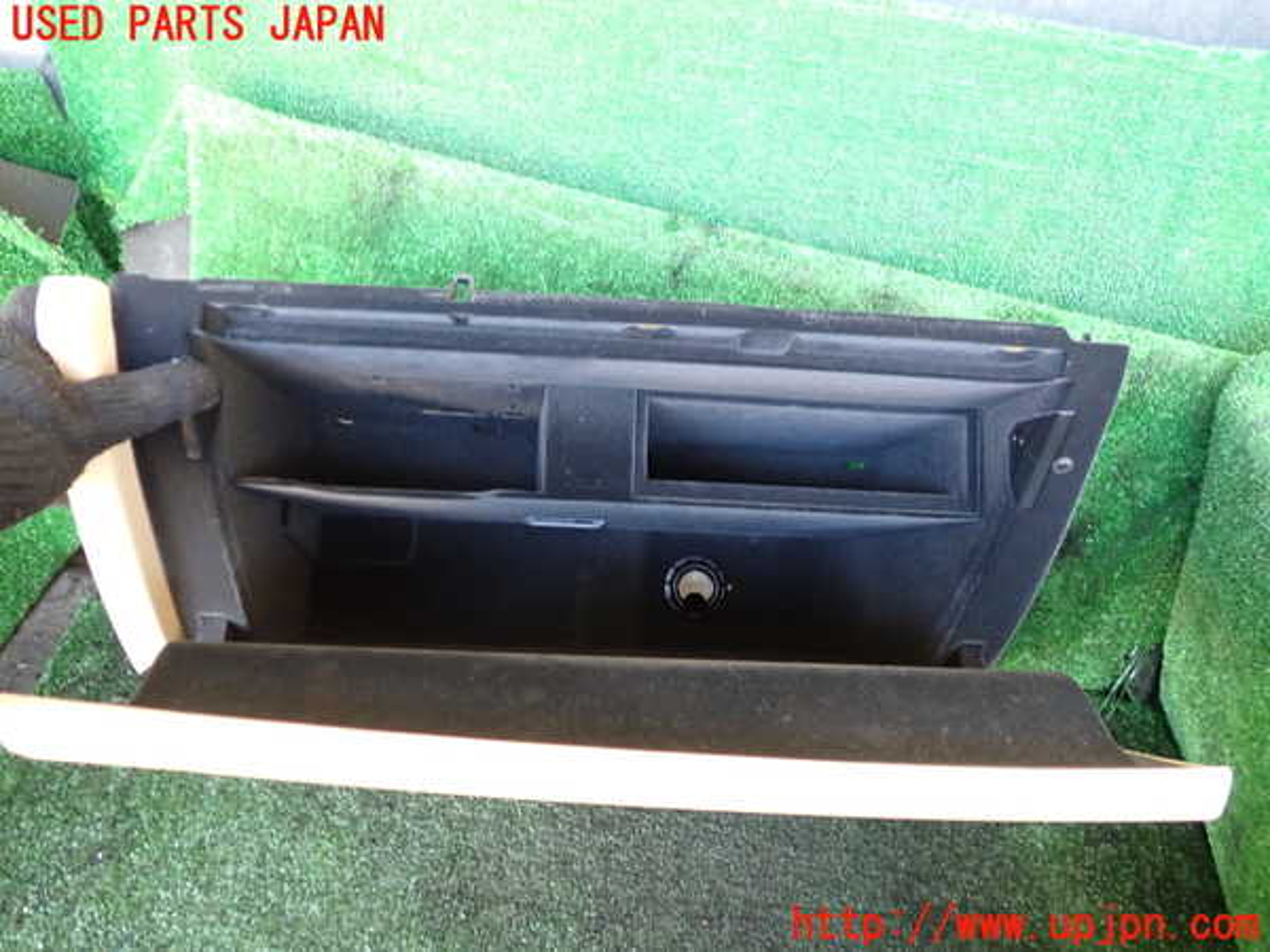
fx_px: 1101
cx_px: 635
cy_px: 476
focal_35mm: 30
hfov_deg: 60.0
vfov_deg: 46.8
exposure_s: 1/30
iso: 640
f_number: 2.3
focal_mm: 5.4
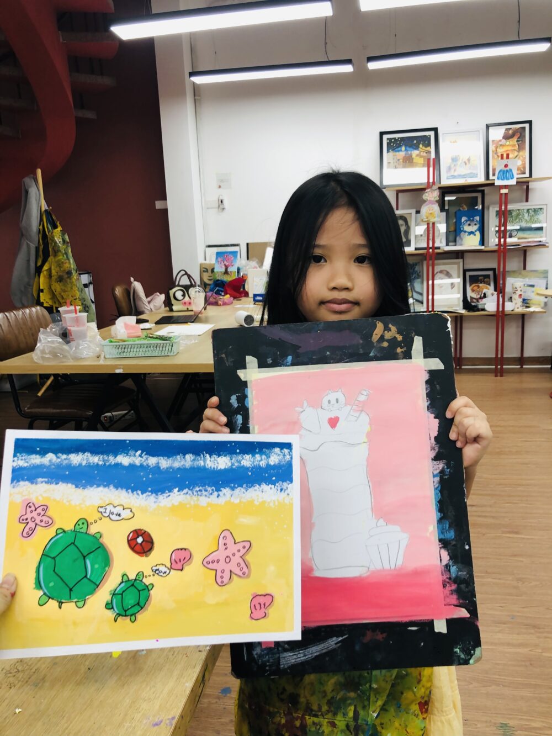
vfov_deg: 63.4
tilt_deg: -6.4
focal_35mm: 28
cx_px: 276
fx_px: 595
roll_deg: +0.6
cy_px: 368
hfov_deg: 49.8
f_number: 1.8
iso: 40
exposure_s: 1/100
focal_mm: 4
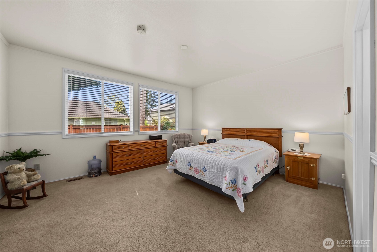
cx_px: 188
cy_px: 126
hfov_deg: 112.6
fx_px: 126
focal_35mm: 12
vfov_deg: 90.1
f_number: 7.1
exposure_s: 1/13
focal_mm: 12
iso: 1000
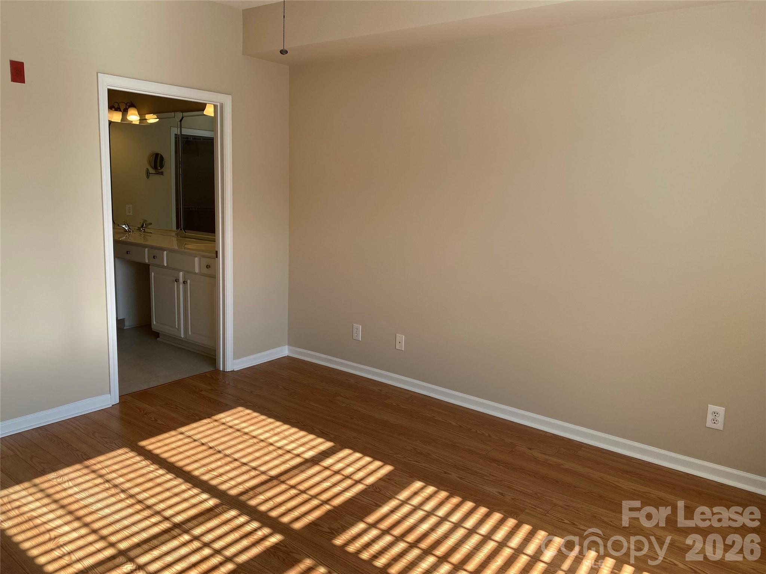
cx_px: 383
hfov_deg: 67.3
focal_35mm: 26
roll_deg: -2.2
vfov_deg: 53.1
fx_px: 575
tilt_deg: -9.5
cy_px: 287
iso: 32
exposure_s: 1/304
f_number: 1.8
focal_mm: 4.25
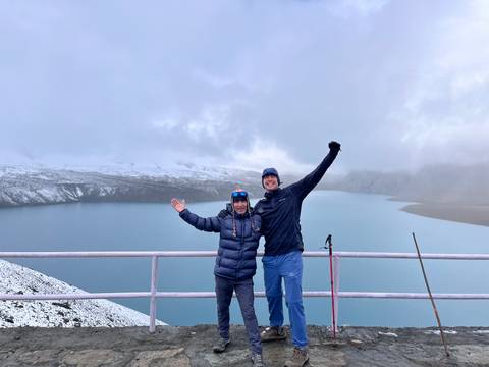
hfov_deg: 67.3
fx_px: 367
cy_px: 184
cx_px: 244
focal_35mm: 26
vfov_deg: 53.1
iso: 50
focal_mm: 5.1
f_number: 1.6
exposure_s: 1/4016
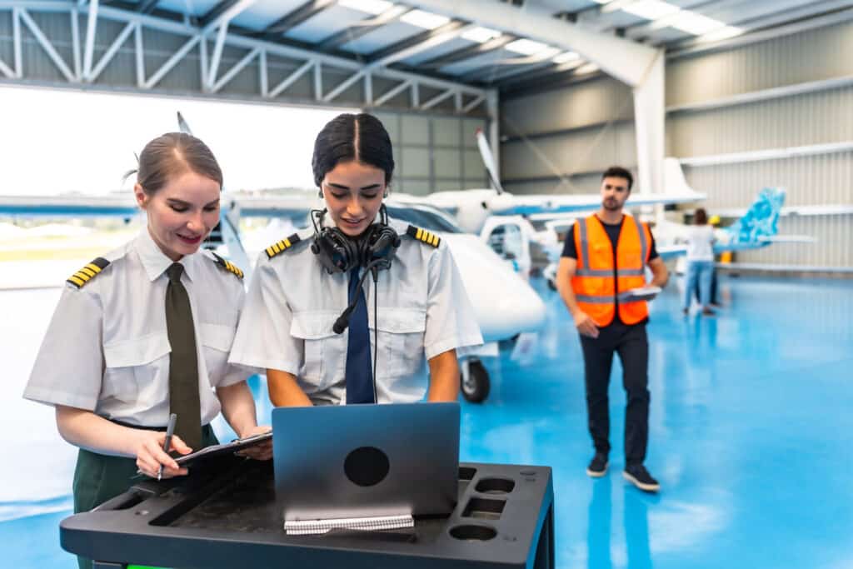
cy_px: 284
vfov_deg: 37.9
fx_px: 829
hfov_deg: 54.4
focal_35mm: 35
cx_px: 426
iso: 100
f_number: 2.5
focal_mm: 35
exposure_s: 1/320
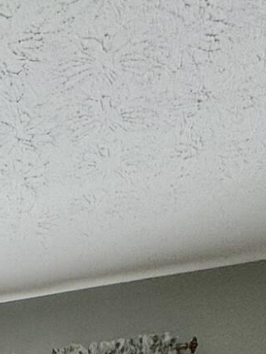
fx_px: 666
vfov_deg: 16.9
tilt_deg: -12.3
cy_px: 780
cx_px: -118
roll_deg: +1.8
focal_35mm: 65
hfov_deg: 19.9
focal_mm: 2.22
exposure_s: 1/120
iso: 64
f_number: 2.2
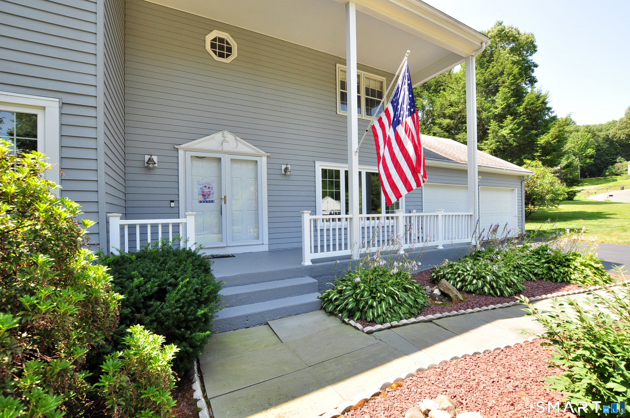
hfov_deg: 100.5
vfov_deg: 77.2
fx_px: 262
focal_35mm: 15
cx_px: 315
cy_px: 209
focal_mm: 10
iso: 500
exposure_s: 1/200
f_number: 8
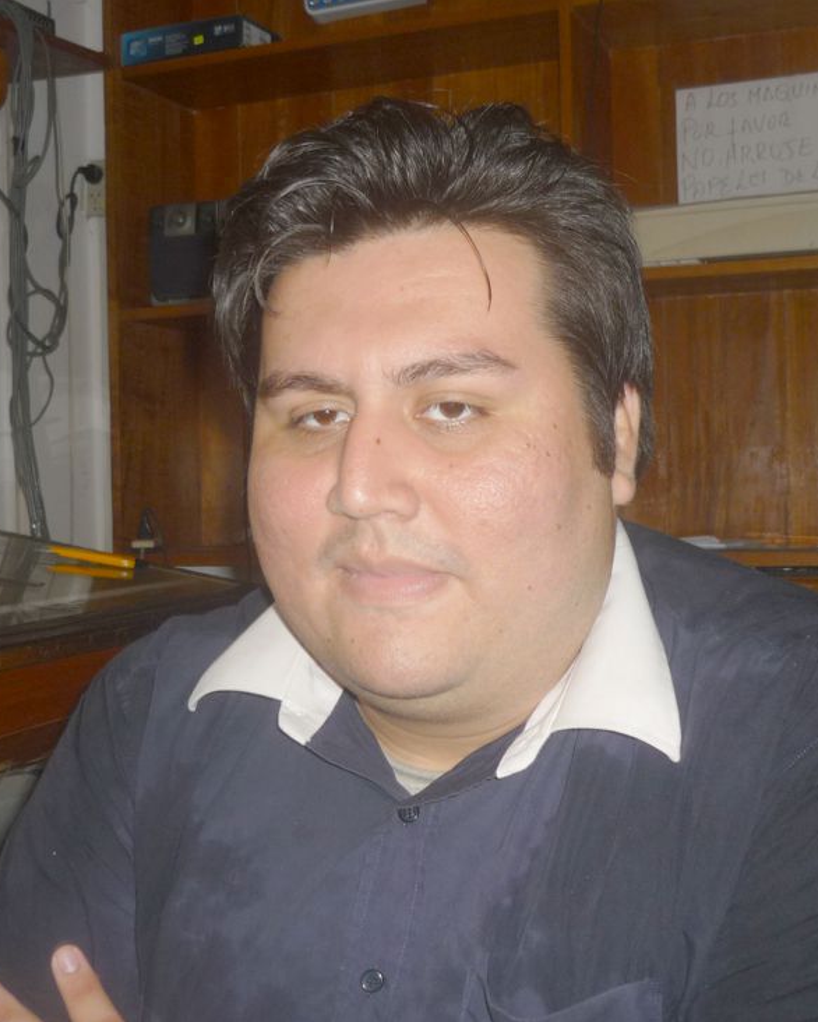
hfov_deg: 34.2
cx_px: 431
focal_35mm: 44
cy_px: 500
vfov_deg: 42.0
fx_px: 1331
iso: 100
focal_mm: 5.5
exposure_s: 1/30
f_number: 2.8
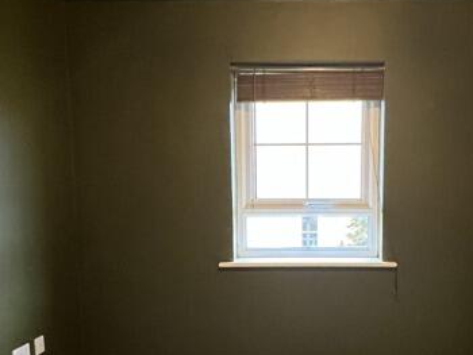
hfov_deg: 48.4
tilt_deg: -7.3
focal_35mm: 38
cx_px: 303
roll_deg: +0.0
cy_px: 273
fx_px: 520
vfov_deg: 36.7
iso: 500
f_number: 1.8
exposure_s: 1/50
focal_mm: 1.57
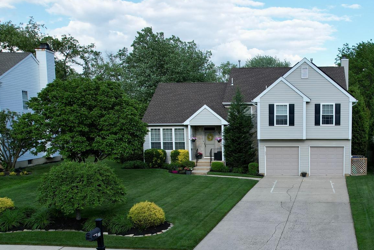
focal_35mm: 39
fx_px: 405
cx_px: 275
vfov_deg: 33.7
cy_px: 181
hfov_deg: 47.9
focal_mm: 8.38
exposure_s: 1/1000
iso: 110
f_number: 2.8
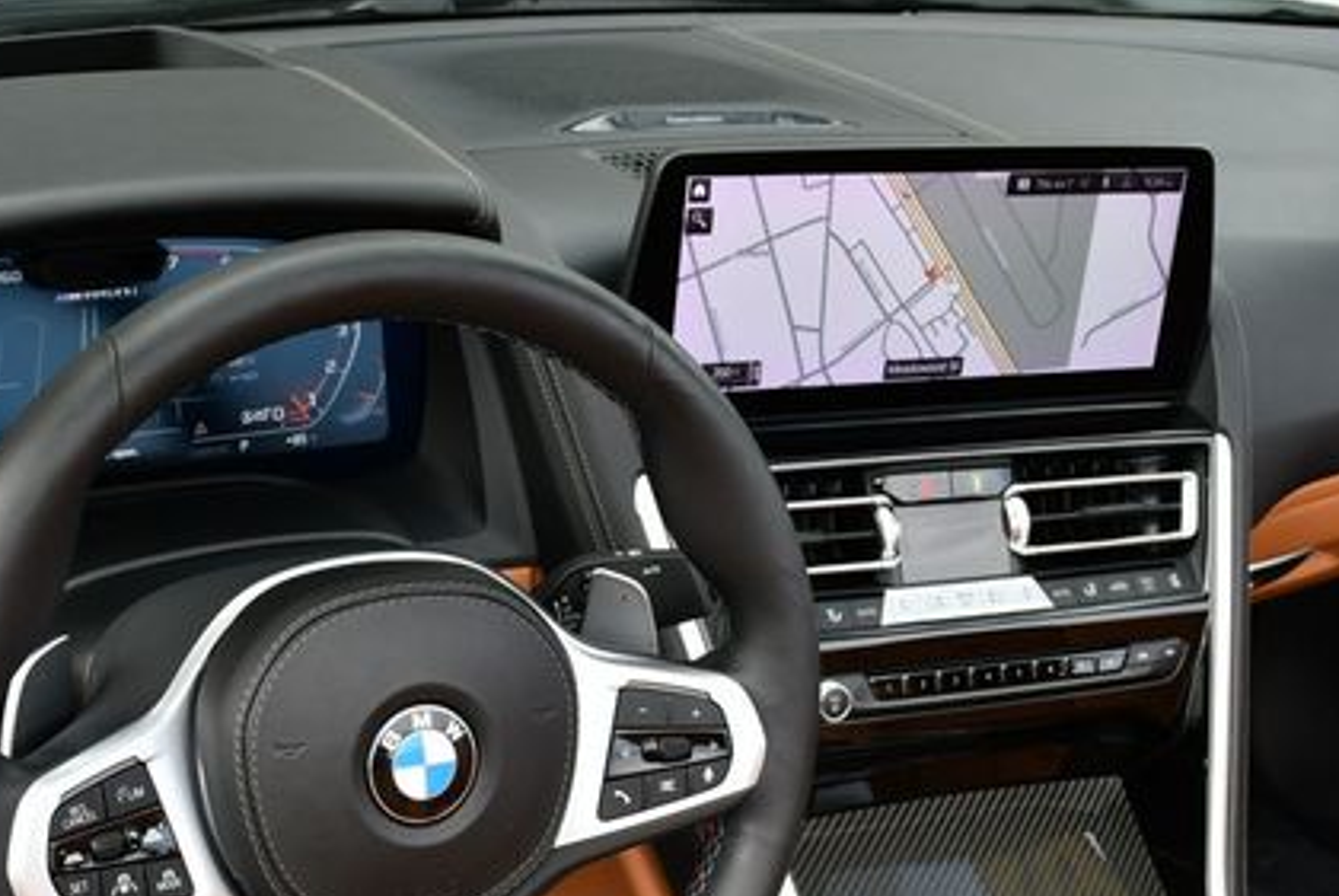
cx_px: 564
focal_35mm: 67
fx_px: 2495
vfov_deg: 20.2
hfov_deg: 30.0
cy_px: 676
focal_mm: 22
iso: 360
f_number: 5.6
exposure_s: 1/250
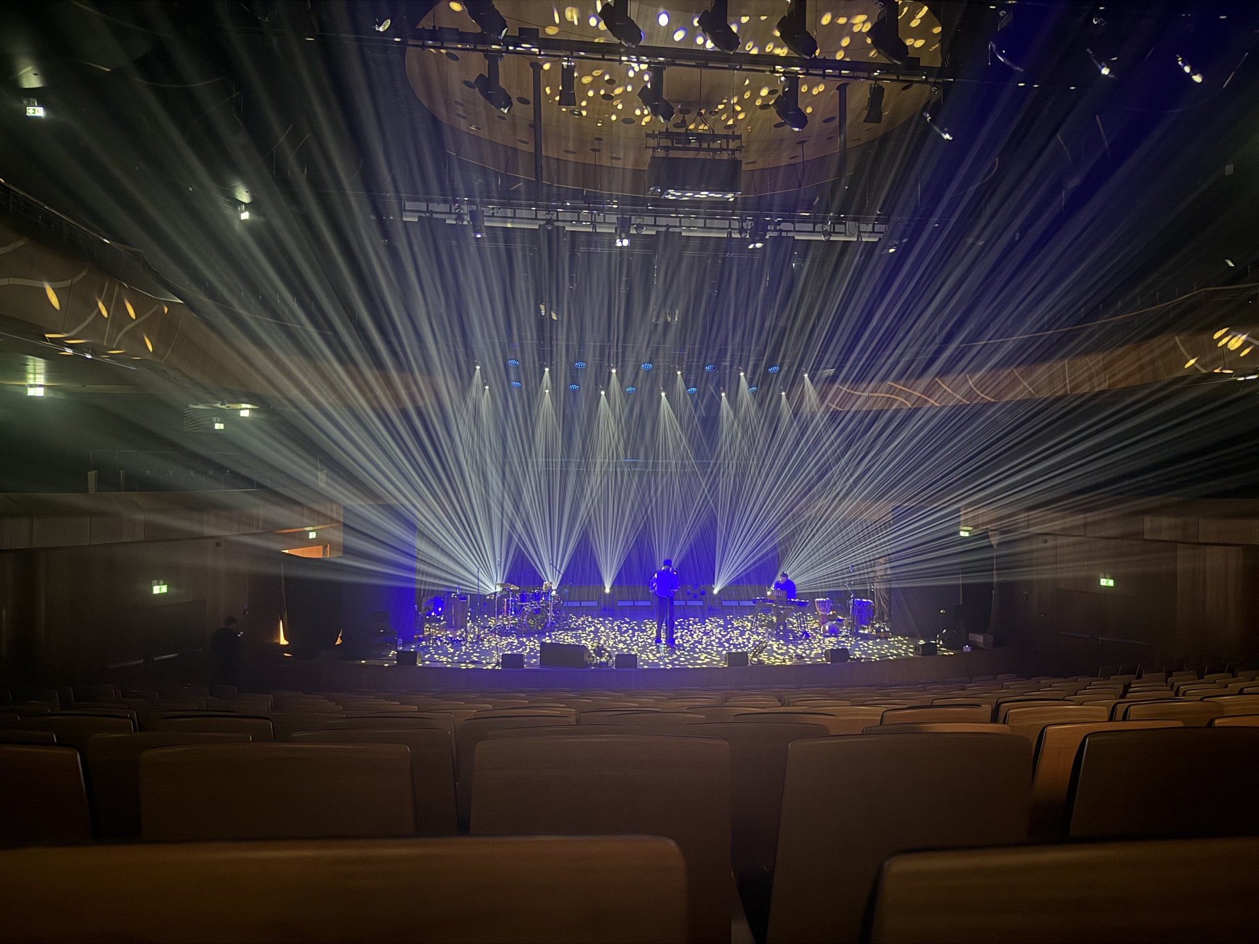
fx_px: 873
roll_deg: -0.1
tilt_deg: -0.2
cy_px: 472
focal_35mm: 24
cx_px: 630
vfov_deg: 56.8
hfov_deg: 71.6
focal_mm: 6.76
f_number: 1.78
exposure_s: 1/9
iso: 2000
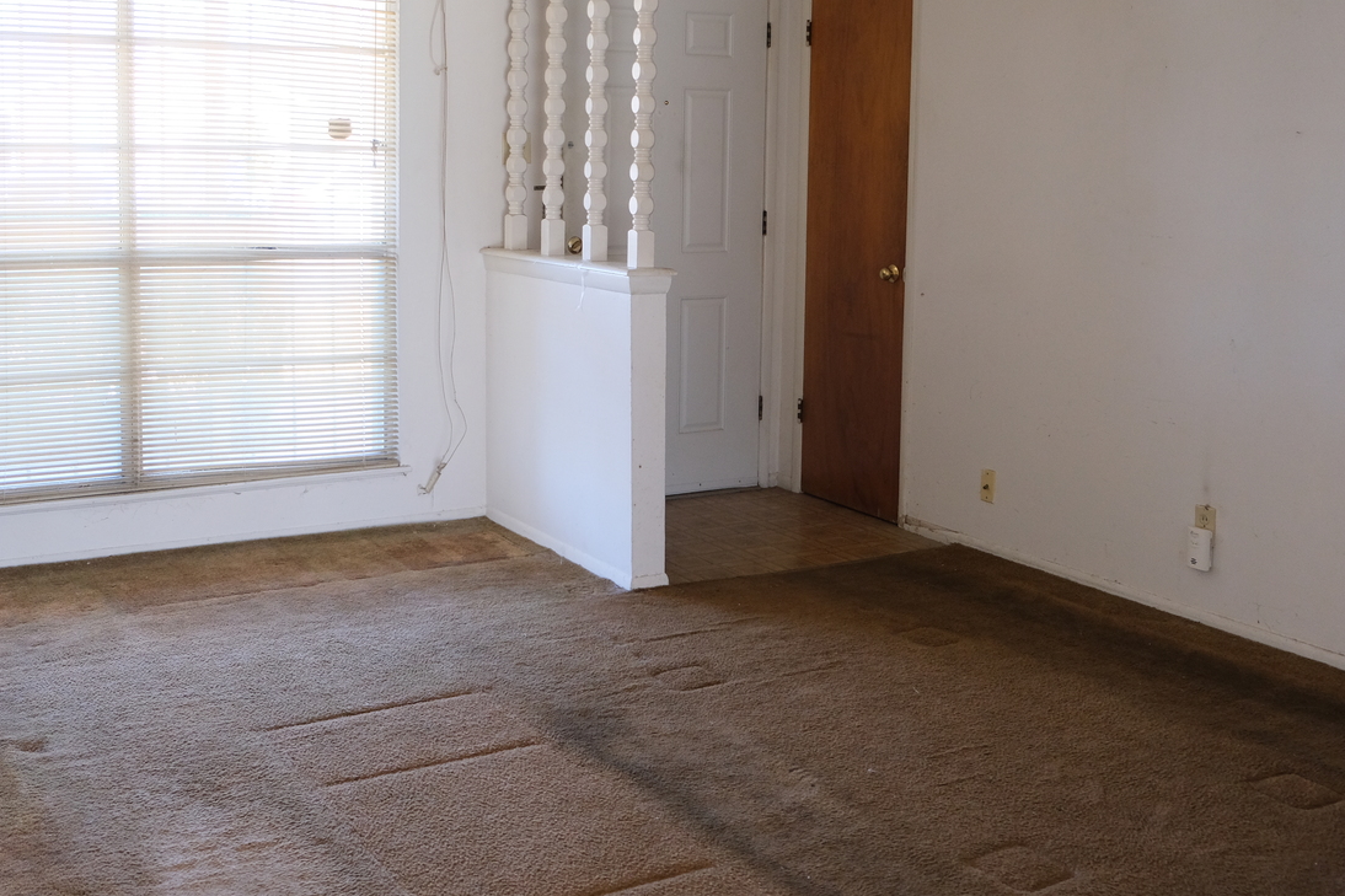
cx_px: 629
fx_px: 1494
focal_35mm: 40
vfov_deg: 33.0
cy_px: 272
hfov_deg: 48.4
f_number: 2.8
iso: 1000
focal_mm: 18
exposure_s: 1/60
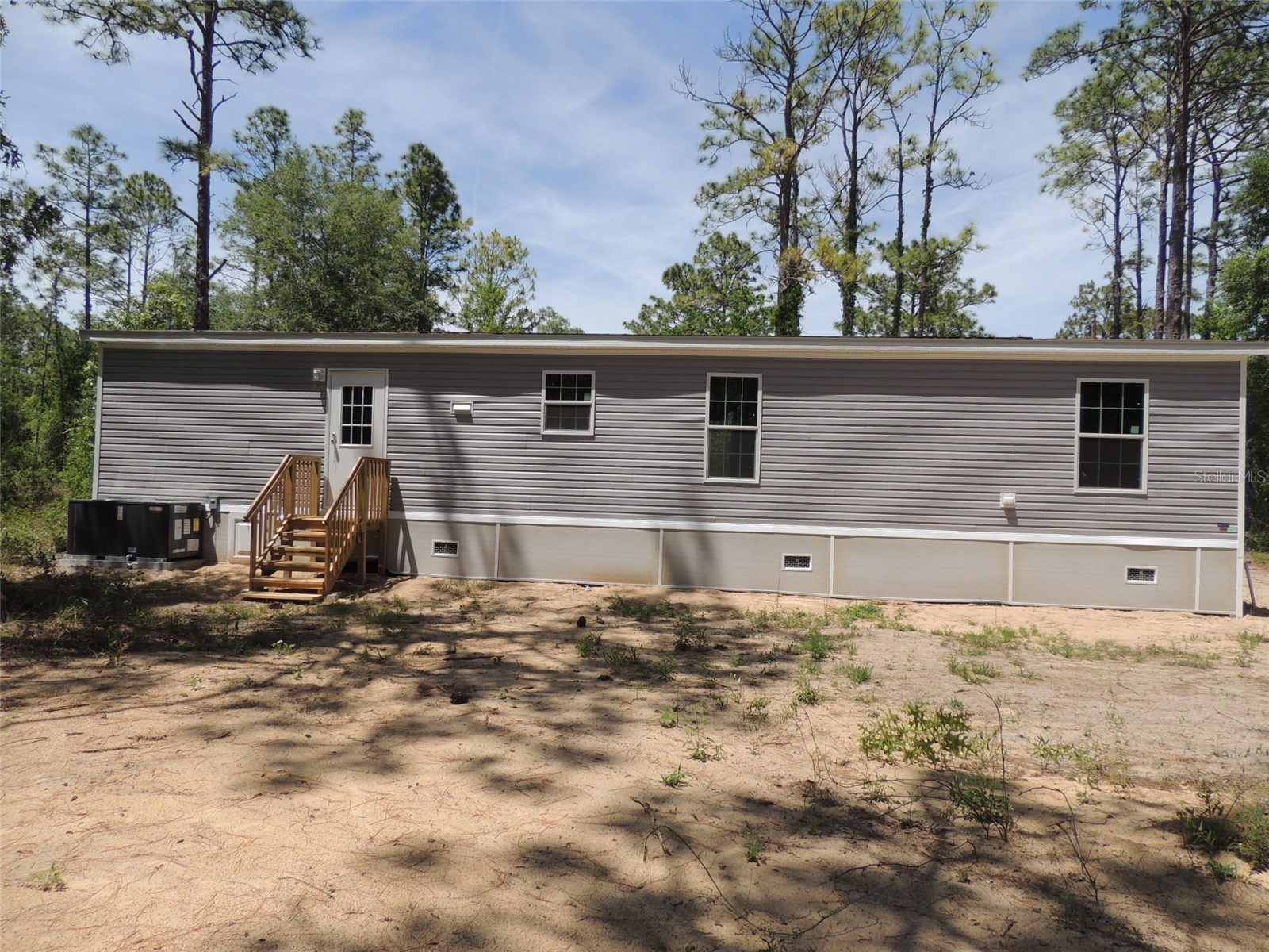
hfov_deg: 71.6
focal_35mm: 24
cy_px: 476
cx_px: 634
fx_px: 880
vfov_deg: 56.8
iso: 100
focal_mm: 4.3
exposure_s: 1/1600
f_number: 3
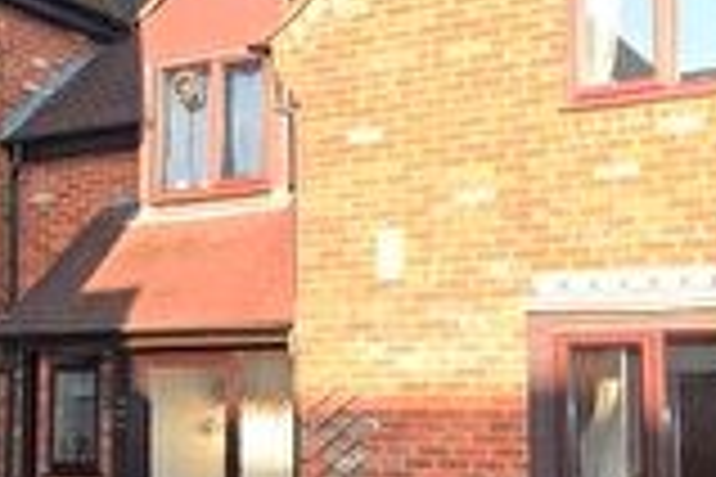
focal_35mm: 66
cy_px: 256
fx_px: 1313
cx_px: 198
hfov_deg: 30.1
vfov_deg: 20.6
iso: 110
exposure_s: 1/125
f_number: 5.6
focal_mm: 10
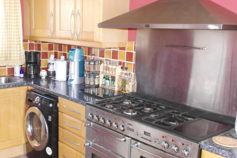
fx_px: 283
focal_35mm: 43
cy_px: 87
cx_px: 94
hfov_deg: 45.2
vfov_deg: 31.1
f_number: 5.6
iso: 800
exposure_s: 1/40
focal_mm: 22
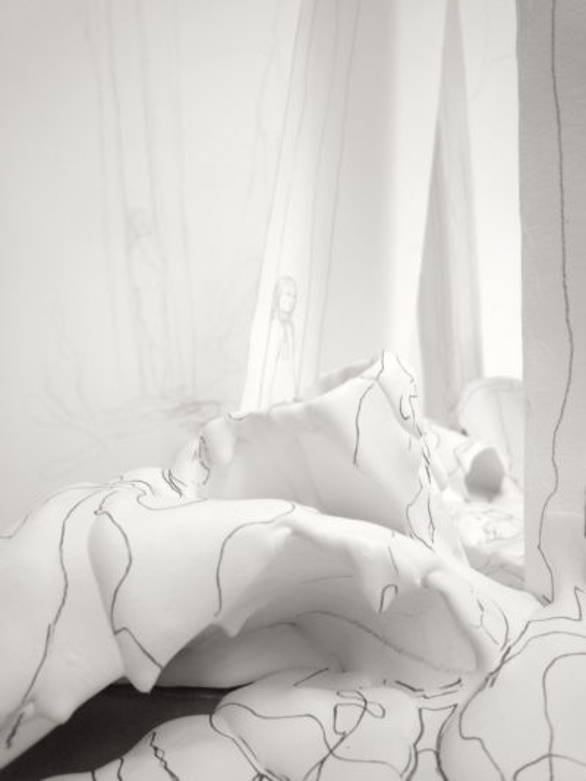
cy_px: 390
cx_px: 293
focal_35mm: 25
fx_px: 564
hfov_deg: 54.9
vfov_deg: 69.4
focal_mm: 4.4
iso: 320
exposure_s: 1/30
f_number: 2.8
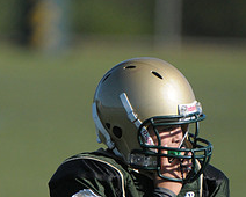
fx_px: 11186
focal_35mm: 1535
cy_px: 321
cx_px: 132
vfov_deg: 1.0
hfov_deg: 1.3
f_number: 4
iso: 640
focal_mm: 400
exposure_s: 1/4000
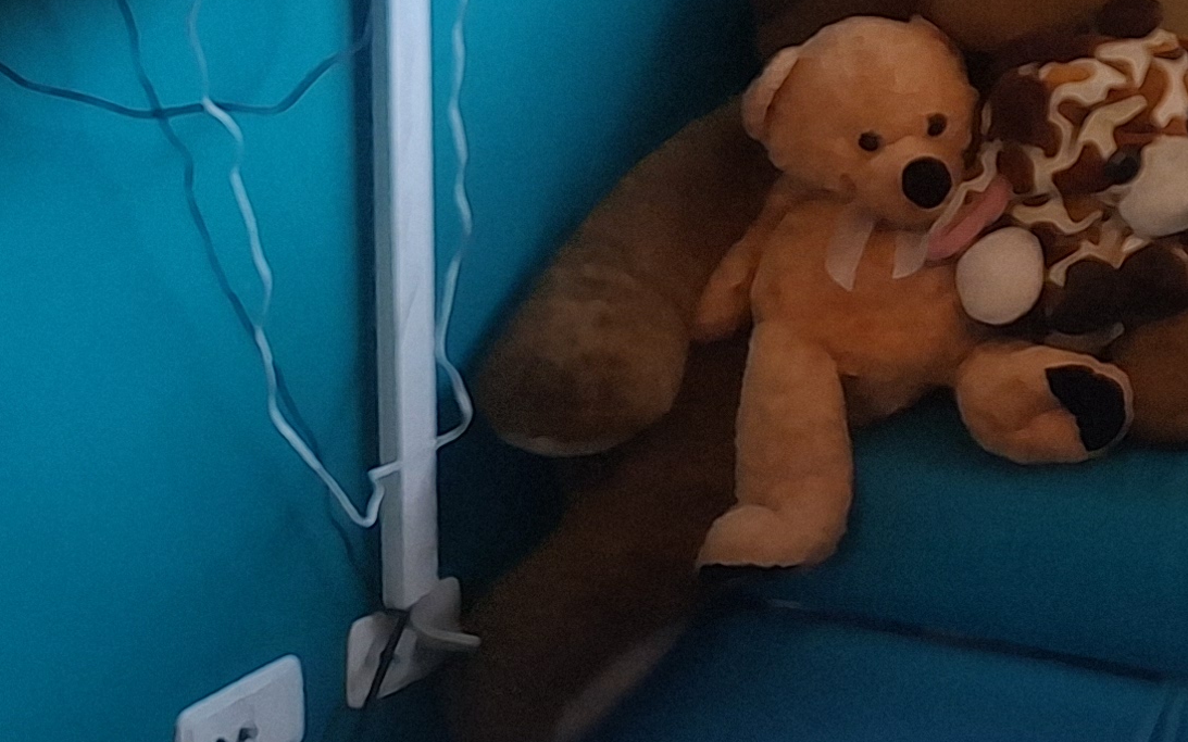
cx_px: 1653
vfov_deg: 13.2
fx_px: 2946
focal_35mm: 91
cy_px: -501
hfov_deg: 20.3
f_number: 1.8
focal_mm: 5.54
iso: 40
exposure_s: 1/120
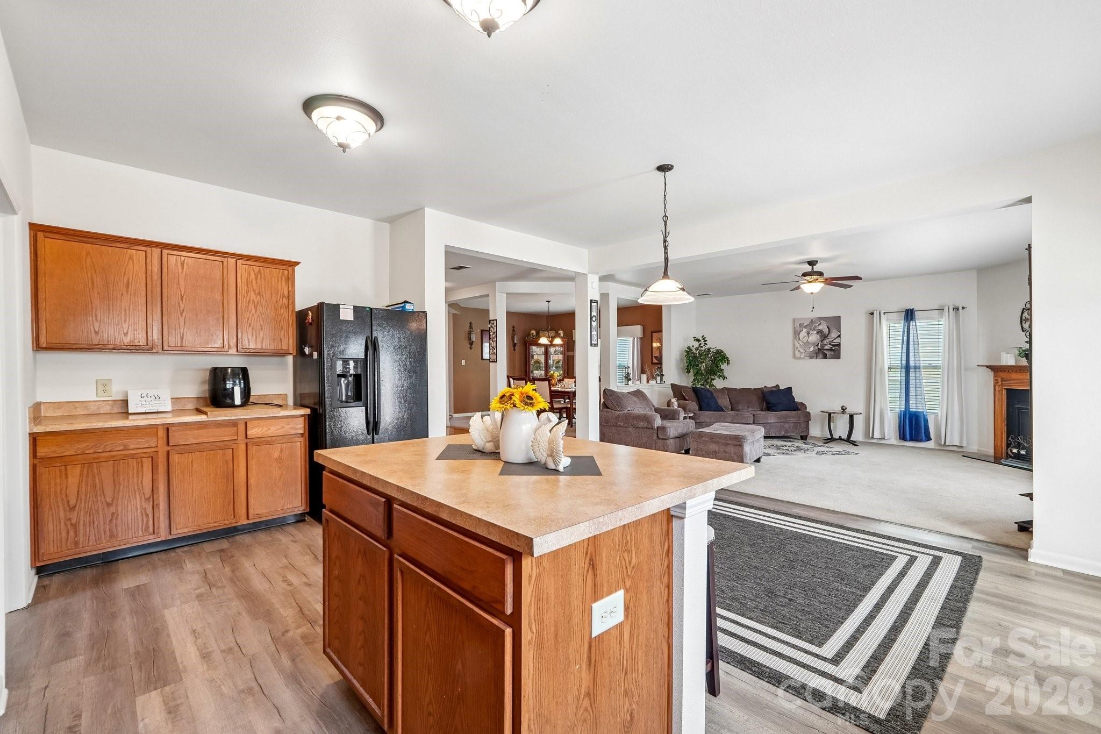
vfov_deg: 77.3
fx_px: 459
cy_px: 367
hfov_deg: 100.4
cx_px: 550
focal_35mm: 15
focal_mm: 10
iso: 400
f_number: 8
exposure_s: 1/10
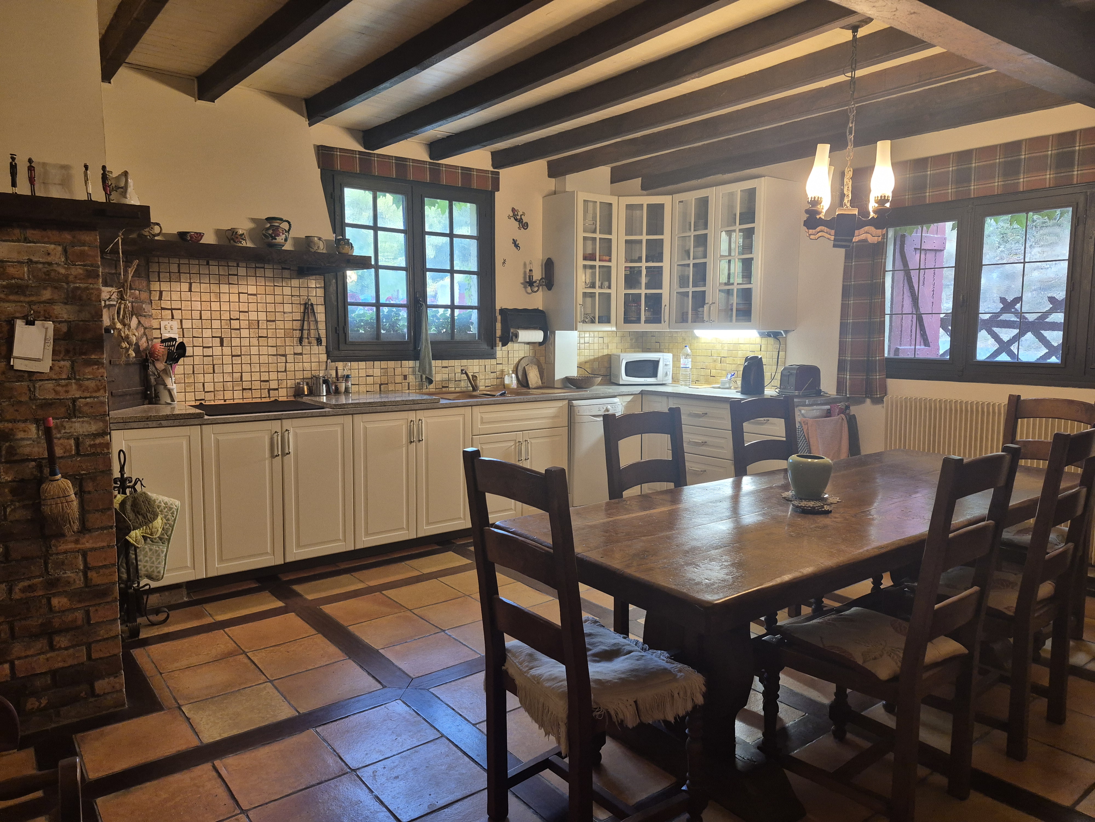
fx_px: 728
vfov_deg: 58.9
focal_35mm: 23
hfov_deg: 73.9
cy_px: 411
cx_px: 548
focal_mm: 5.4
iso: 200
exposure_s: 1/100
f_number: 1.8
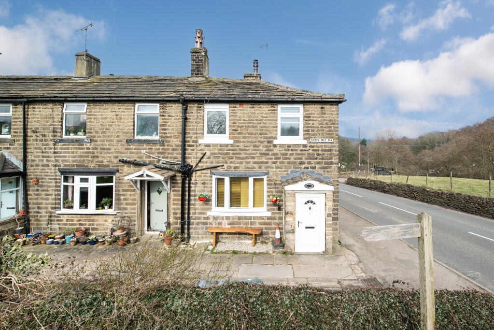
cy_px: 165
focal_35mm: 15
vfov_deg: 77.4
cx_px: 247
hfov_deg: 100.4
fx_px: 206
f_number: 8
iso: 250
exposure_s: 1/320
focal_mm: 15
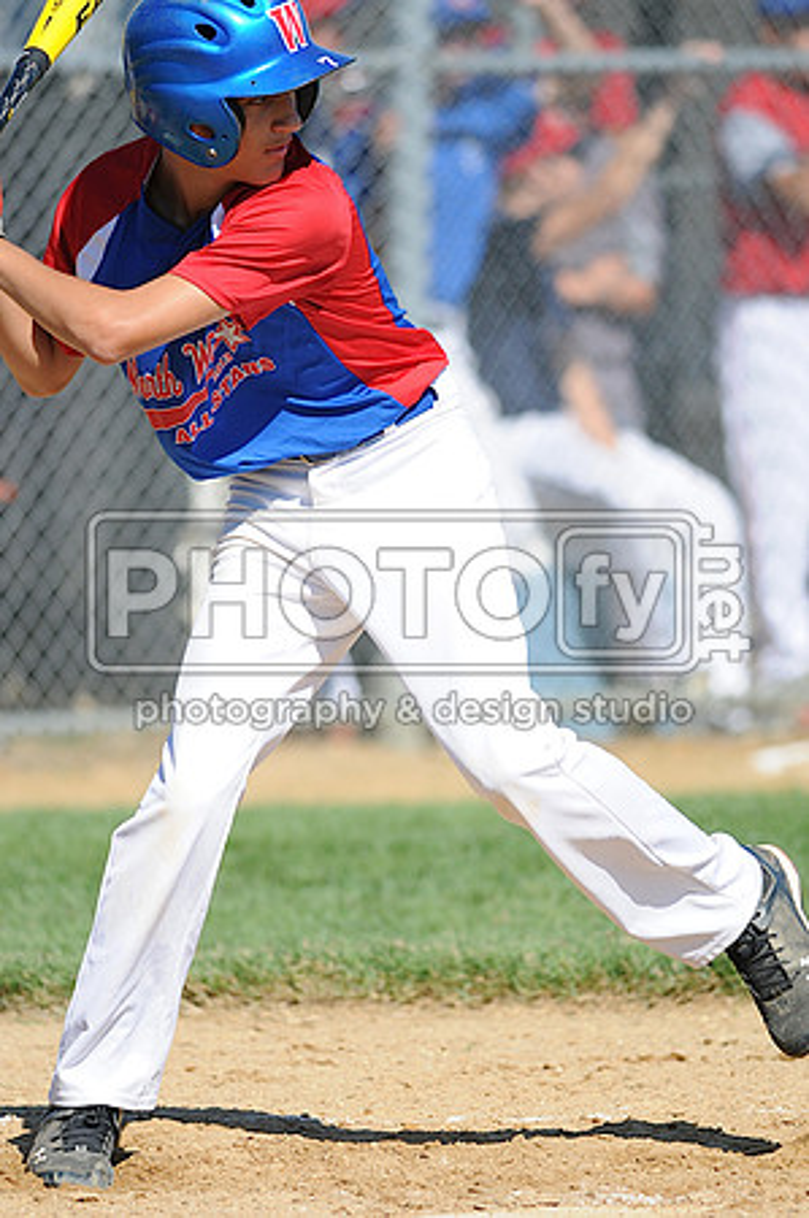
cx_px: 404
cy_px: 609
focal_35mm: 450
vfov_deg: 4.6
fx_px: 15203
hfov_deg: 3.0
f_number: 4
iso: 200
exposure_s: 1/1600
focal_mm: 300
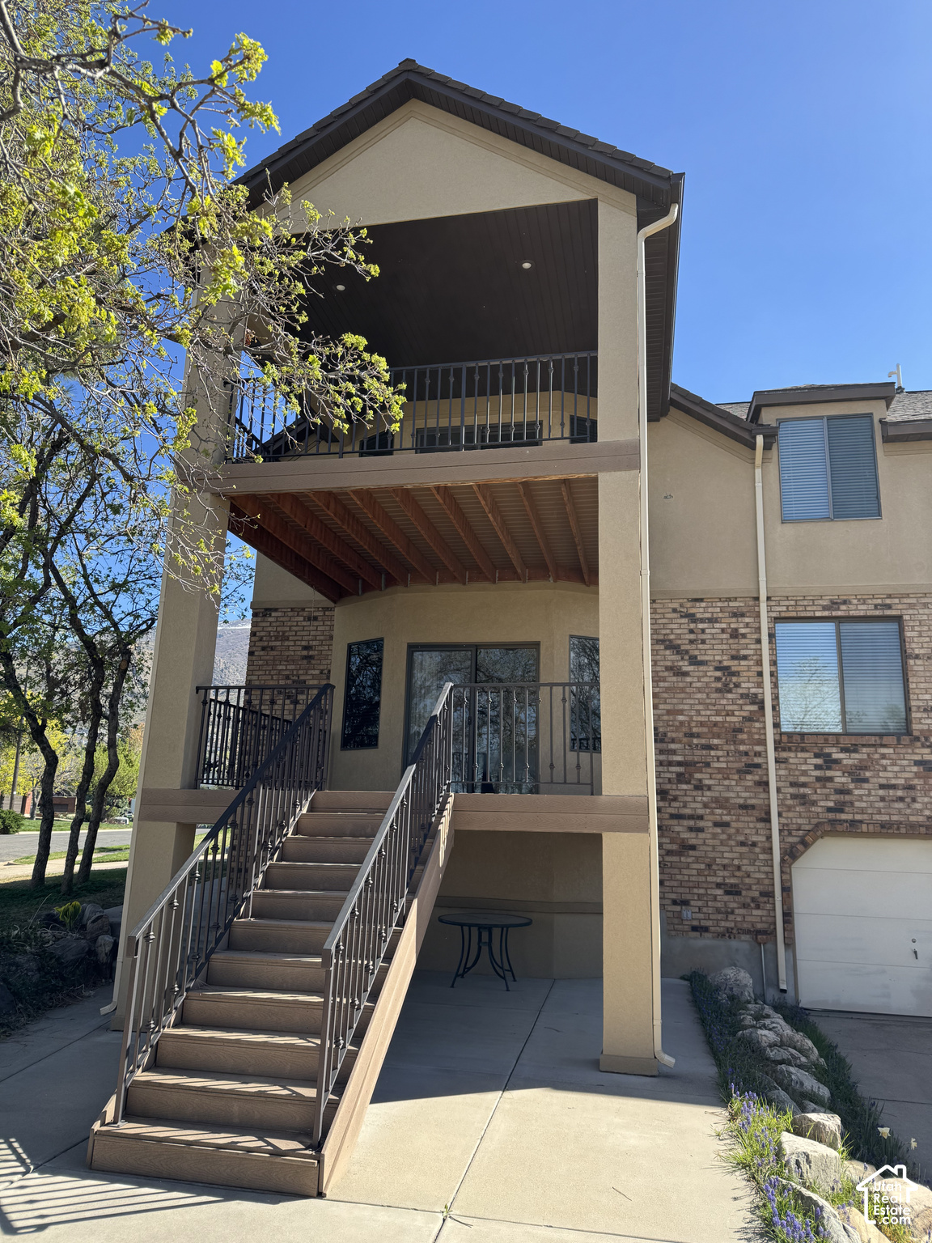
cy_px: 622
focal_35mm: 24
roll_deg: -1.4
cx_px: 466
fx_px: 862
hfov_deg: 56.8
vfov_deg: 71.6
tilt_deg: +14.1
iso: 80
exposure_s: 1/1524
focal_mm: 6.76
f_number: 1.78
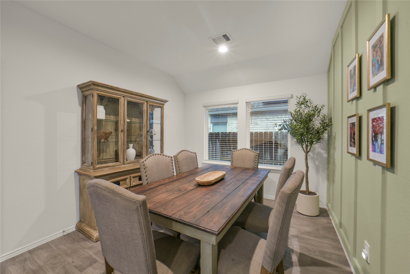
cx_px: 205
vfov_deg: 81.2
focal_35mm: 14
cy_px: 137
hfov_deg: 104.2
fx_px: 159
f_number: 11
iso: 500
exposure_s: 1/4
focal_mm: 14
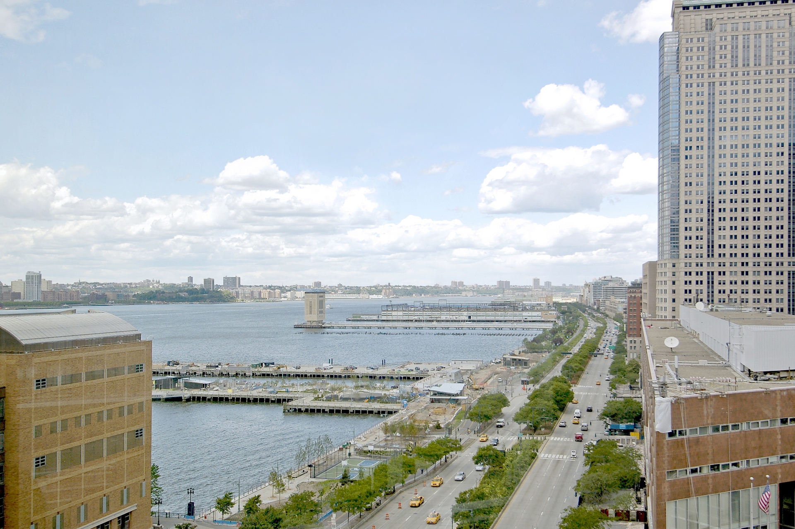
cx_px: 398
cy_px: 264
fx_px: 794
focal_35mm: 36
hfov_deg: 53.2
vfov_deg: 36.8
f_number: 7.1
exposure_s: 1/125
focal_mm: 24
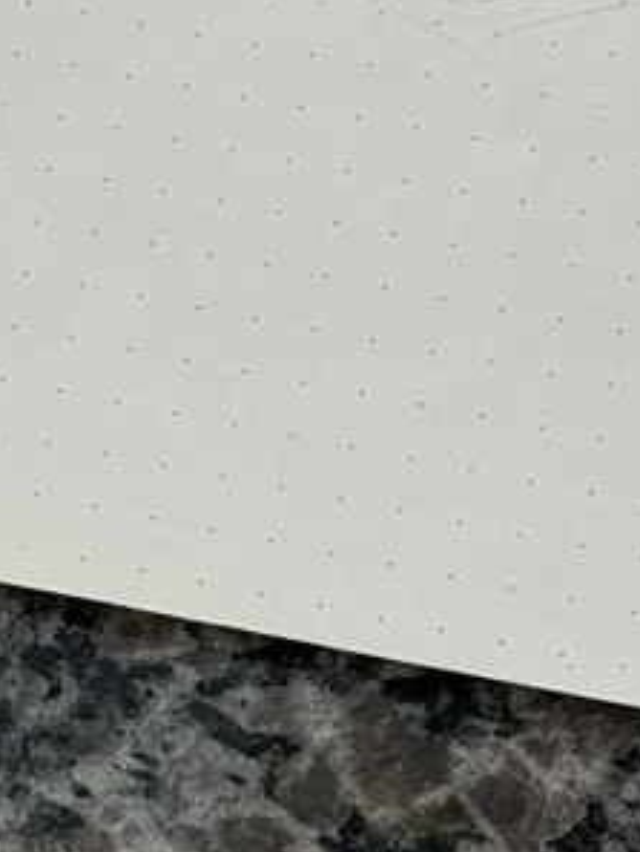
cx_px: -608
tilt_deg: -75.1
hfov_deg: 8.0
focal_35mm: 179
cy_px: 657
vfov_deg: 11.0
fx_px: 4409
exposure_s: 1/263
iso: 40
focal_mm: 5.96
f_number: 1.6
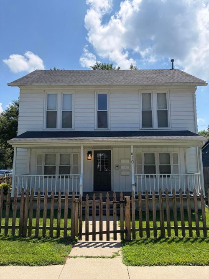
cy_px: 140
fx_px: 209
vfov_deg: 67.3
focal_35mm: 26
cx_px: 104
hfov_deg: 53.0
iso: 64
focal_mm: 5.96
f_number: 1.6
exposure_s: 1/5348
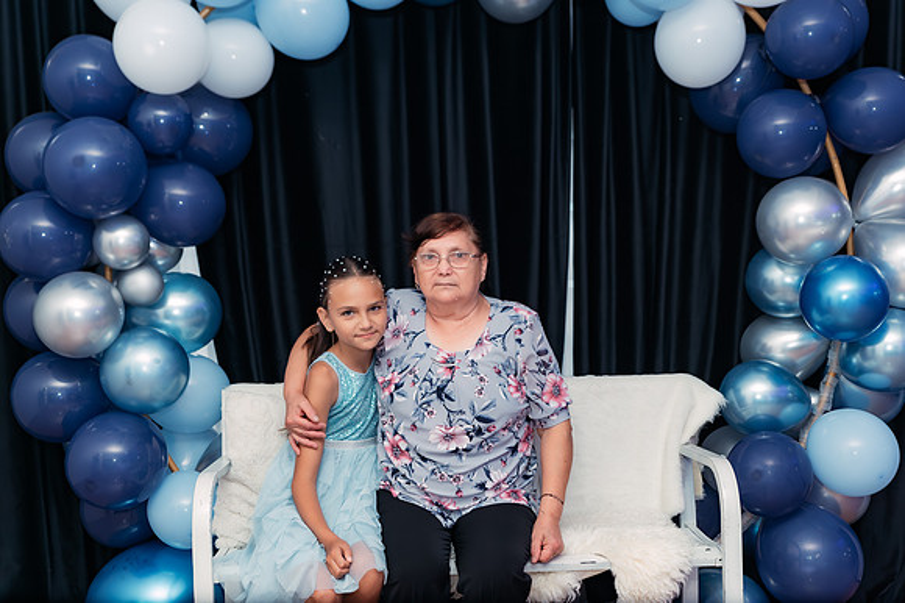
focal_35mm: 48
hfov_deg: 41.1
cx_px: 452
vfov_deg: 28.0
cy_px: 302
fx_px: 1206
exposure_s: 1/250
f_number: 3.5
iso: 2000
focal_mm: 48
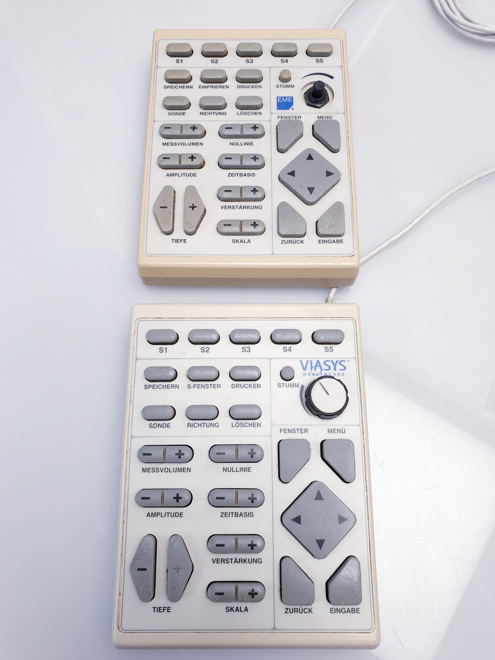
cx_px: 248
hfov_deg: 53.1
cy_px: 330
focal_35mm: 26
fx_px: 496
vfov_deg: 67.3
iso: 50
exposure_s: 1/50
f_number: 2.4
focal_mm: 4.3
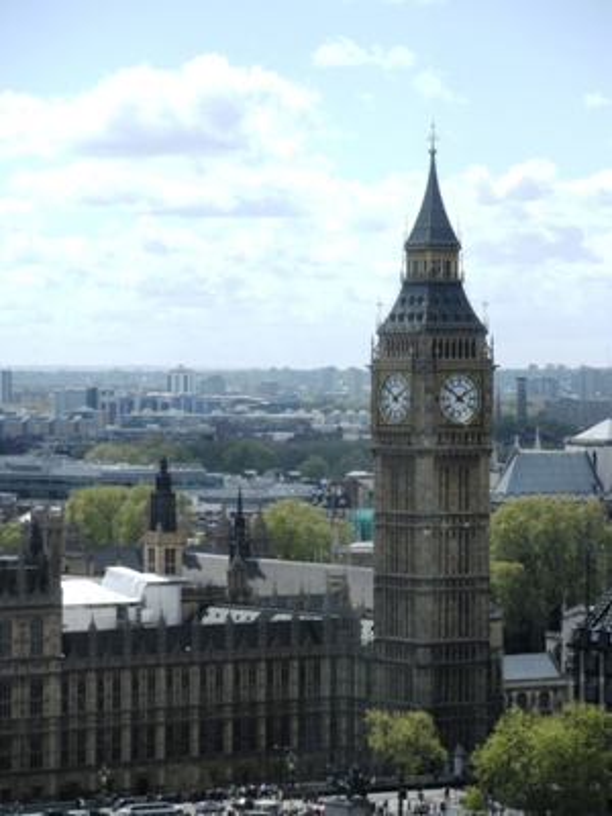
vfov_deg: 13.3
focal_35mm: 149
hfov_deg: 10.0
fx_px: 3512
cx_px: 306
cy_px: 408
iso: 64
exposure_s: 1/493
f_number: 5.4
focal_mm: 26
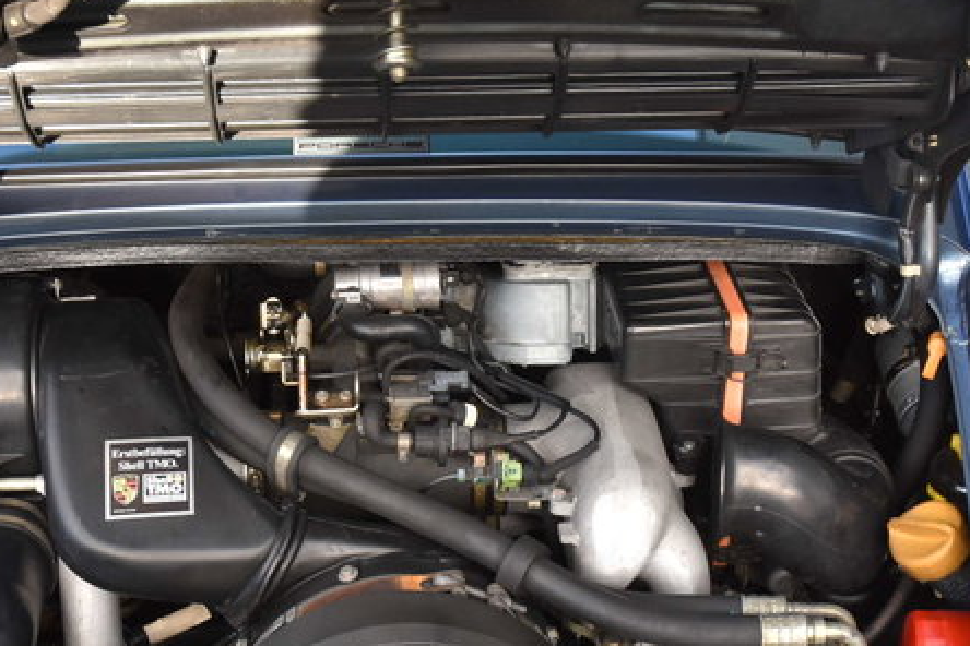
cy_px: 497
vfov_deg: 20.8
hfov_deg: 31.0
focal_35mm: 65
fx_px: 1748
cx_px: 412
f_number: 8
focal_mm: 25
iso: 800
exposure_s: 1/250
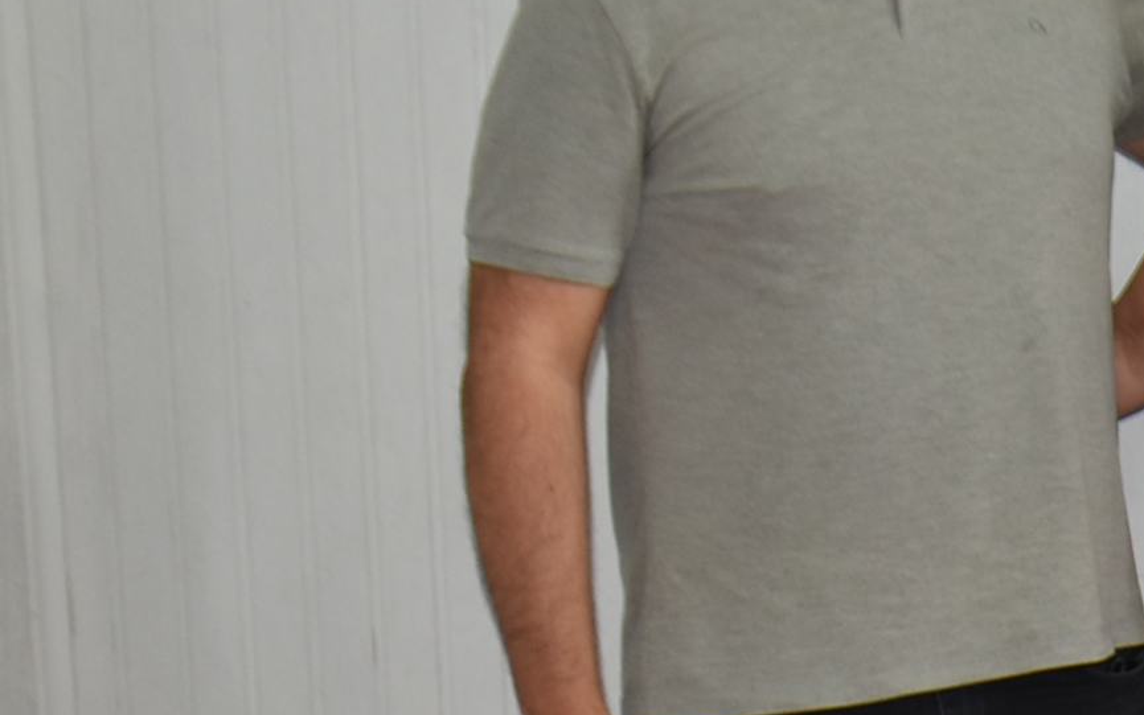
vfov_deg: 10.3
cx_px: 1915
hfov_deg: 14.8
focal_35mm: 127
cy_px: 547
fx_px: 3960
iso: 400
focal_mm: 24
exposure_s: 1/60
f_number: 3.8
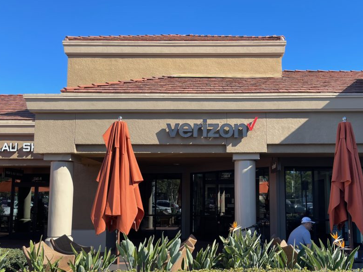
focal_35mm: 34
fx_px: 356
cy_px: 160
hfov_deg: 53.6
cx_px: 216
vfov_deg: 41.6
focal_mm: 5.1
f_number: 1.6
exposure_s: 1/1266
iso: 32
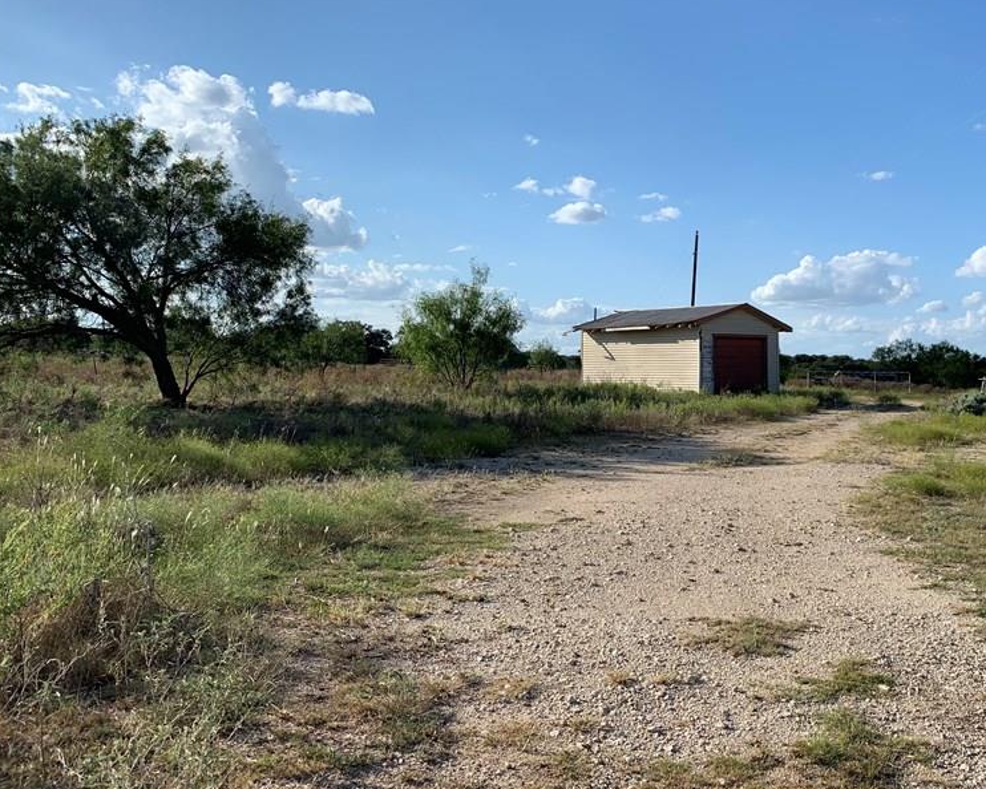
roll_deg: -0.4
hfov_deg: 50.5
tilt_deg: +2.5
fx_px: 1022
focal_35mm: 35
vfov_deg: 42.2
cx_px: 668
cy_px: 373
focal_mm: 4.25
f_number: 1.8
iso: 25
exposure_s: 1/2681
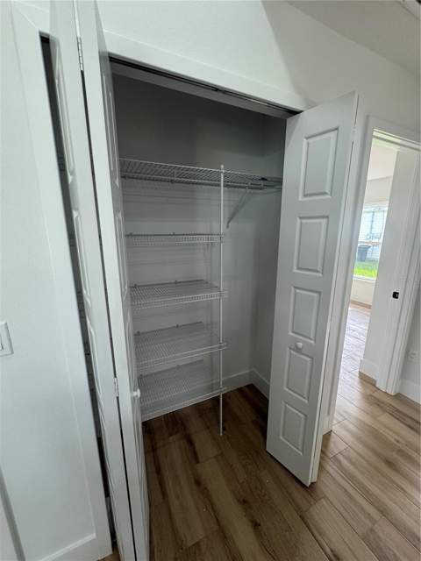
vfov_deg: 102.1
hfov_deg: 85.7
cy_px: 280
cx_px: 210
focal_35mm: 14
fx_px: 227
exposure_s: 1/120
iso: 200
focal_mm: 2.22
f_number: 2.2
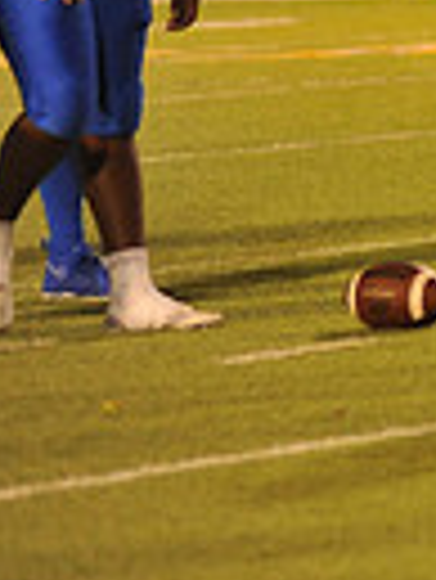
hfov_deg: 2.4
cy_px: -207
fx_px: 10512
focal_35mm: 627
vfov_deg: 3.2
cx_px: 1295
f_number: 3.2
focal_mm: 145
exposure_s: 1/250
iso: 2000
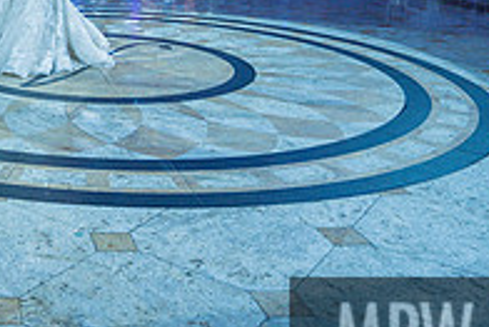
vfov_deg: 24.4
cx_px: 12
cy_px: -49
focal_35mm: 51
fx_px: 693
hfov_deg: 35.5
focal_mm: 17
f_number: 2.8
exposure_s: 1/250
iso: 640
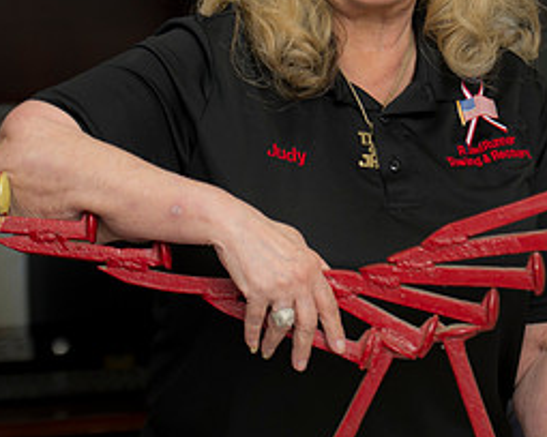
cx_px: 356
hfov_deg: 12.1
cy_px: 101
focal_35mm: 159
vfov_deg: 9.7
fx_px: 2574
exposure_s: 1/50
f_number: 2.8
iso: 400
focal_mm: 70
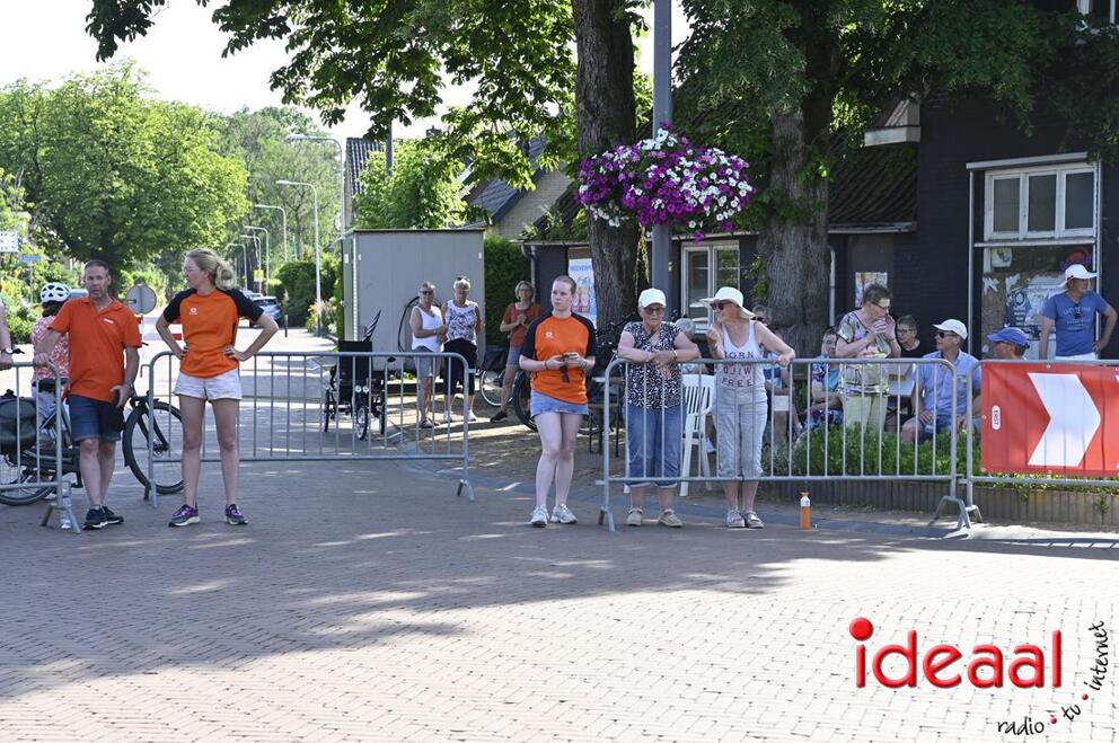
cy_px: 372
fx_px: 2173
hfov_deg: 28.9
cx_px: 560
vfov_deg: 19.4
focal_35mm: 70
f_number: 5.6
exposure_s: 1/250
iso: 200
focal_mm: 70
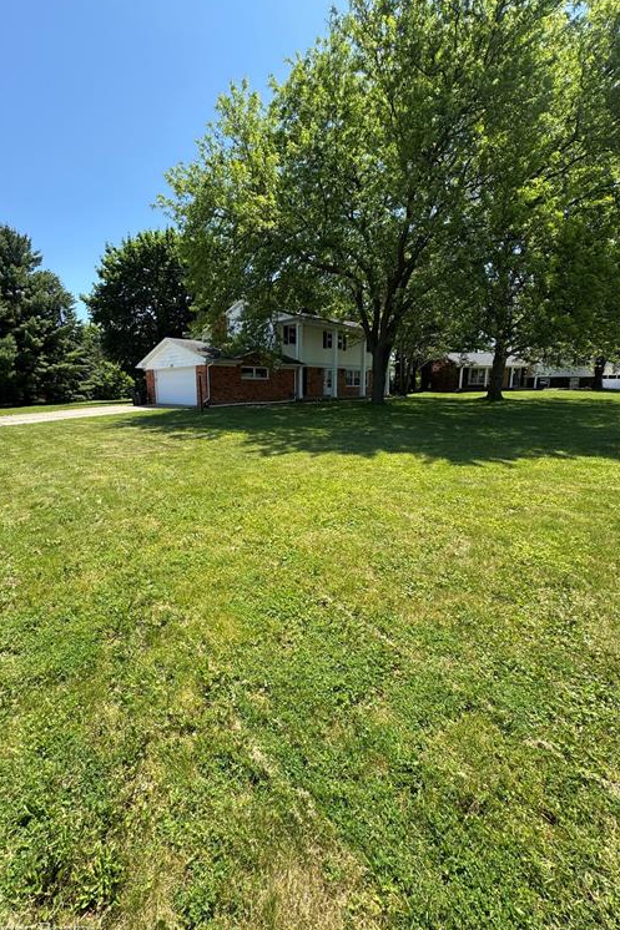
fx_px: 388
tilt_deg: -11.8
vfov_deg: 100.4
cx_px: 273
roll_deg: +1.5
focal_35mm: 15
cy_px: 466
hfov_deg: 77.0
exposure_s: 1/840
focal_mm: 2.22
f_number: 2.2
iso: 50
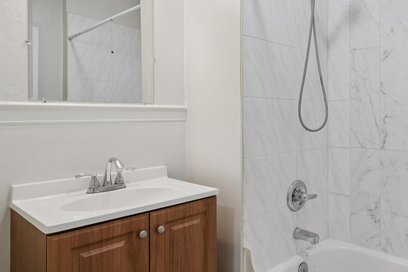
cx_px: 315
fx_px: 306
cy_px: 107
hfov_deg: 62.7
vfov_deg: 47.6
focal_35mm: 27
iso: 400
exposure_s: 1/15
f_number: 9
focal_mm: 16
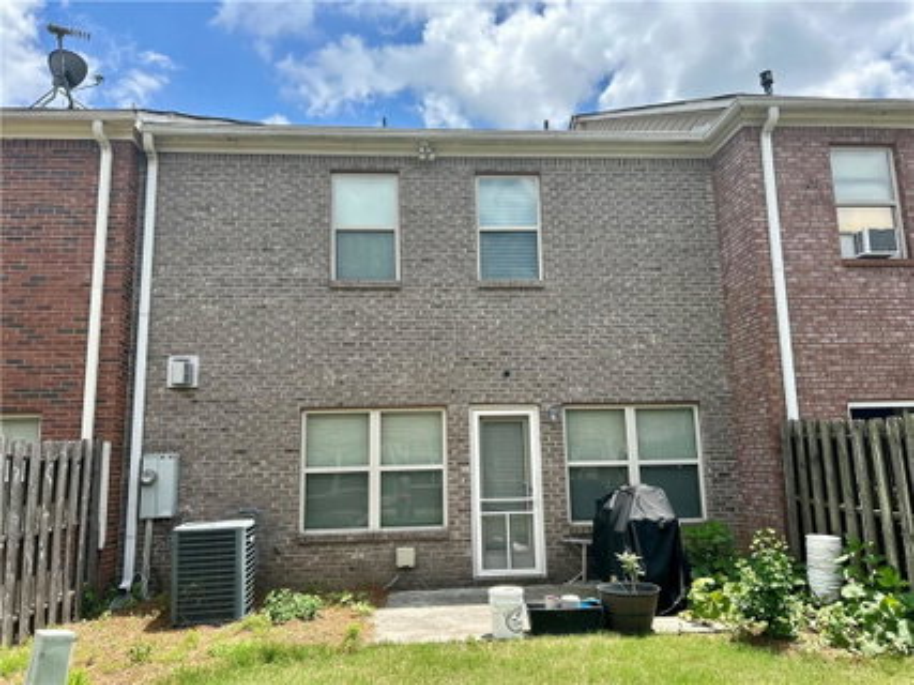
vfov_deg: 53.0
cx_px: 457
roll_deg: +1.5
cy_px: 342
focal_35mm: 26
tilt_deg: +9.5
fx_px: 686
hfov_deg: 67.3
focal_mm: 5.7
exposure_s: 1/2252
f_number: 1.5
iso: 50
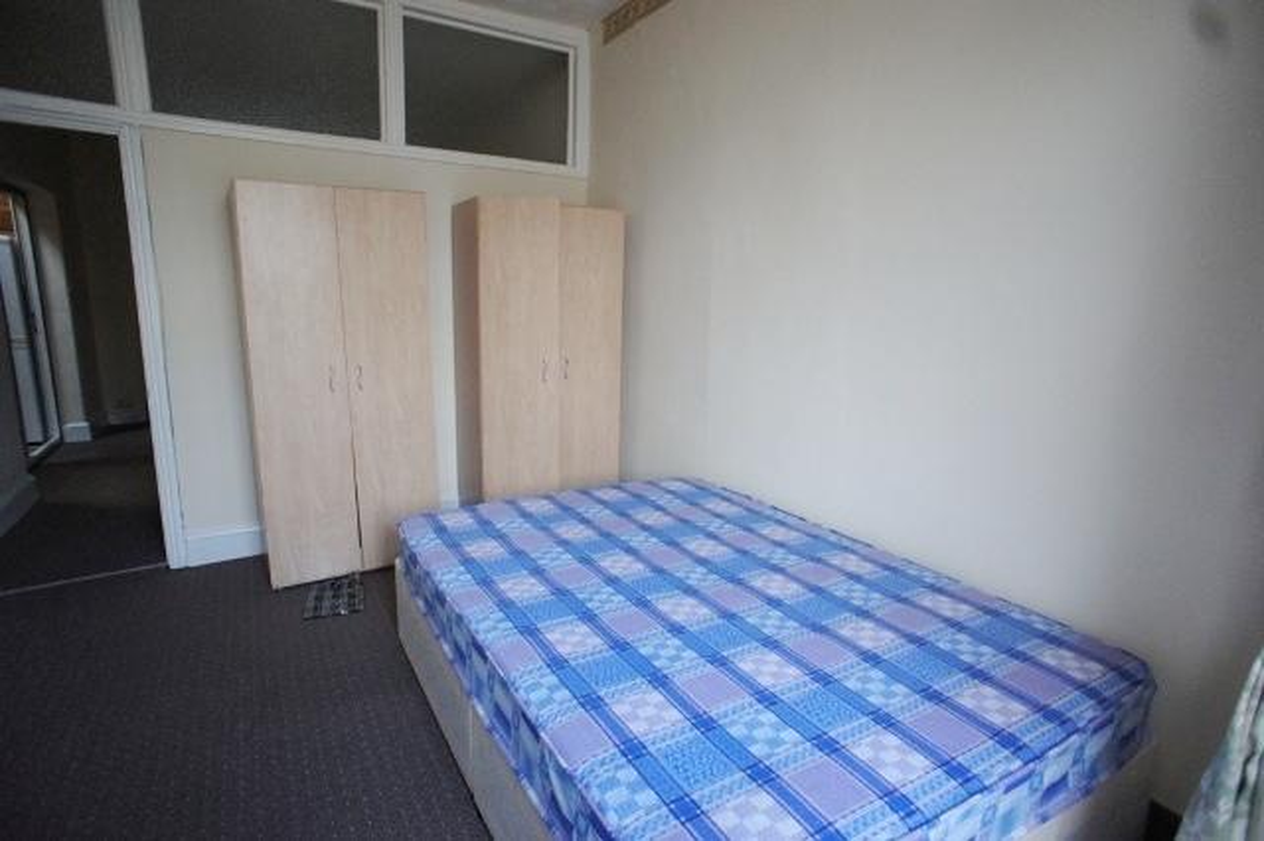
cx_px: 632
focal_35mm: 24
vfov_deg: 53.1
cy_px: 420
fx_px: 842
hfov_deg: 73.8
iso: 1250
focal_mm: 16
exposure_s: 1/125
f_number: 2.8
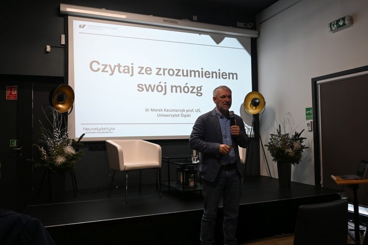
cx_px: 184
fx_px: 314
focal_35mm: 31
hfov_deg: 60.7
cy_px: 122
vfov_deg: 42.6
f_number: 3.8
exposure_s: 1/30
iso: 280
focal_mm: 20.5
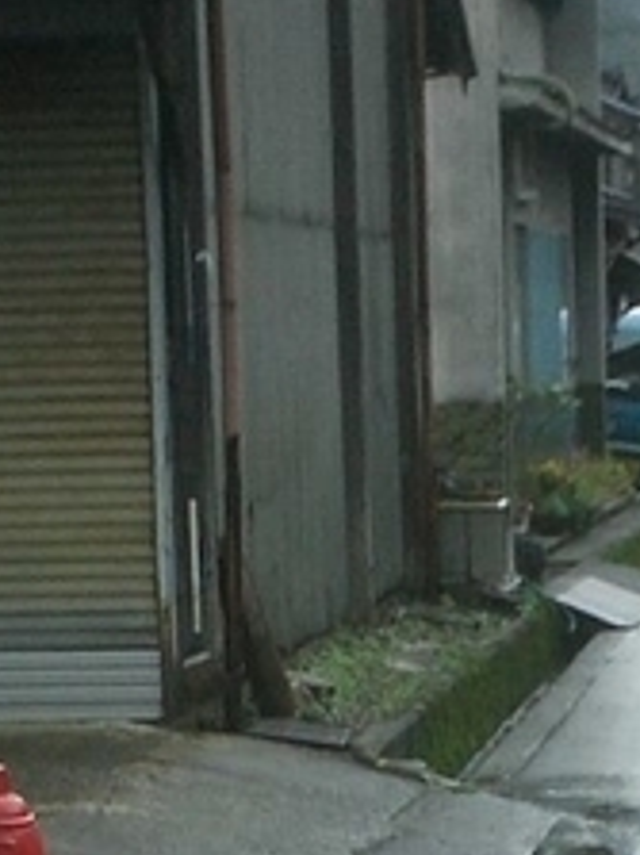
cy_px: 1127
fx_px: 3282
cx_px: 544
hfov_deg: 11.1
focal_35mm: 133
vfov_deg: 14.2
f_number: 3.5
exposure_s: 1/160
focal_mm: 5.6
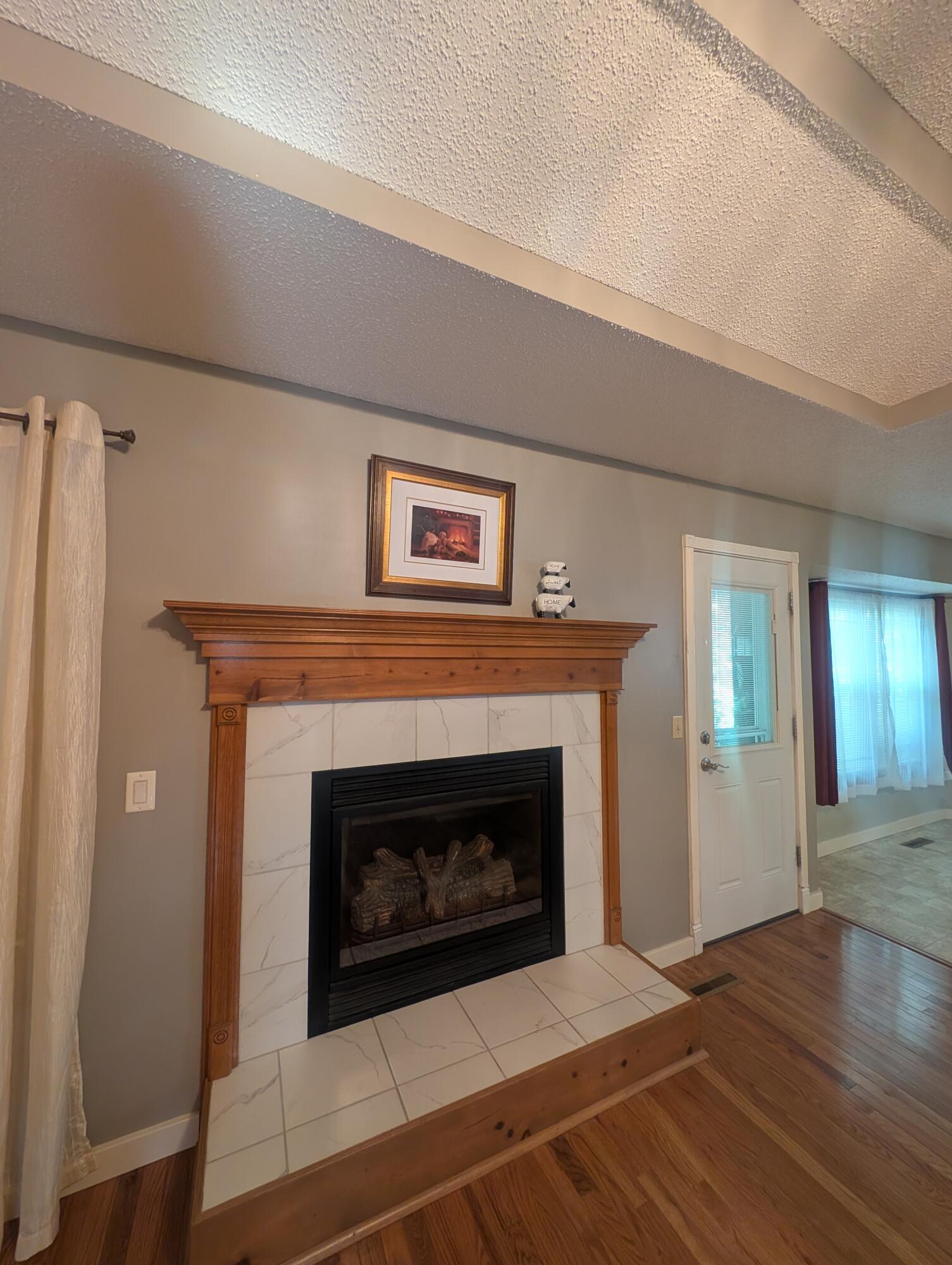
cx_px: 476
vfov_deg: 110.5
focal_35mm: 12
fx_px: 439
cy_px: 632
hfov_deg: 94.6
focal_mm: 2.23
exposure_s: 1/24
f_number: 1.95
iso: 236
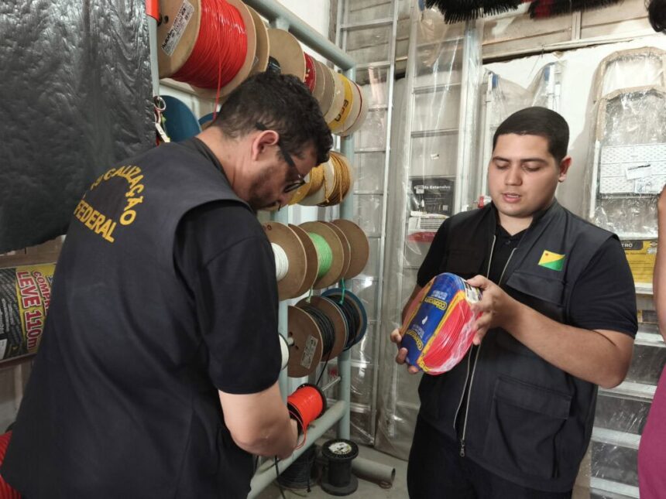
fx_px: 443
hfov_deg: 73.9
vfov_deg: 58.9
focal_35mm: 23
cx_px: 333
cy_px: 250
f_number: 1.7
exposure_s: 1/60
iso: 640
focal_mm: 5.3
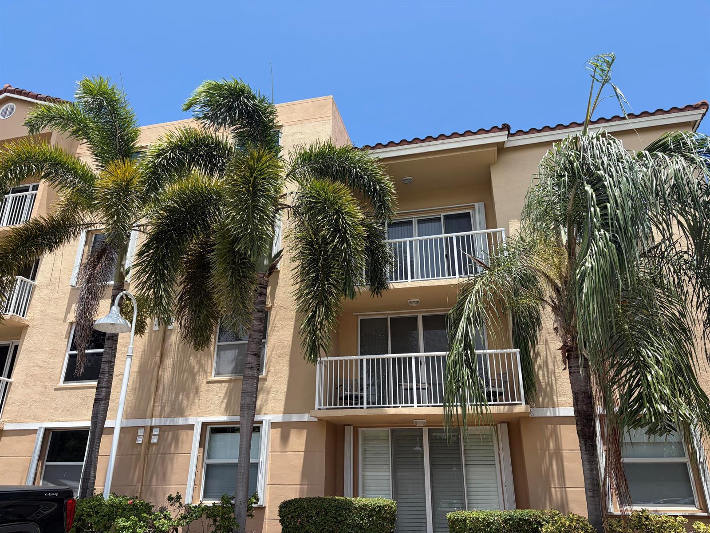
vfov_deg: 53.1
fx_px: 533
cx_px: 355
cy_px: 266
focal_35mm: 26
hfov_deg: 67.3
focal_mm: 5.96
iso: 50
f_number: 1.6
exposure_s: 1/2451
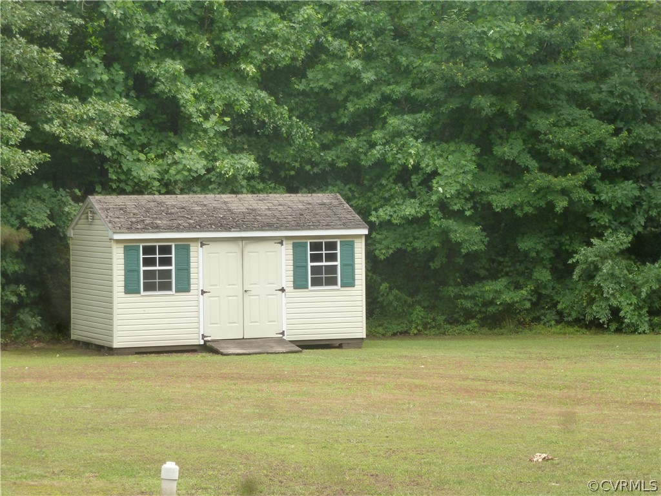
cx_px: 330
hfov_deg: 16.3
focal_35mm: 121
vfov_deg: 12.2
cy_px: 248
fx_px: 2311
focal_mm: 21.7
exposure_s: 1/100
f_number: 5.1
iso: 160
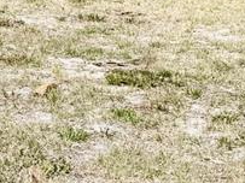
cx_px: 327
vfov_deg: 7.5
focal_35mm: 189
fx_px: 1337
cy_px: -209
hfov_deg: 10.2
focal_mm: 6.76
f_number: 1.78
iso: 80
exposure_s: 1/3145
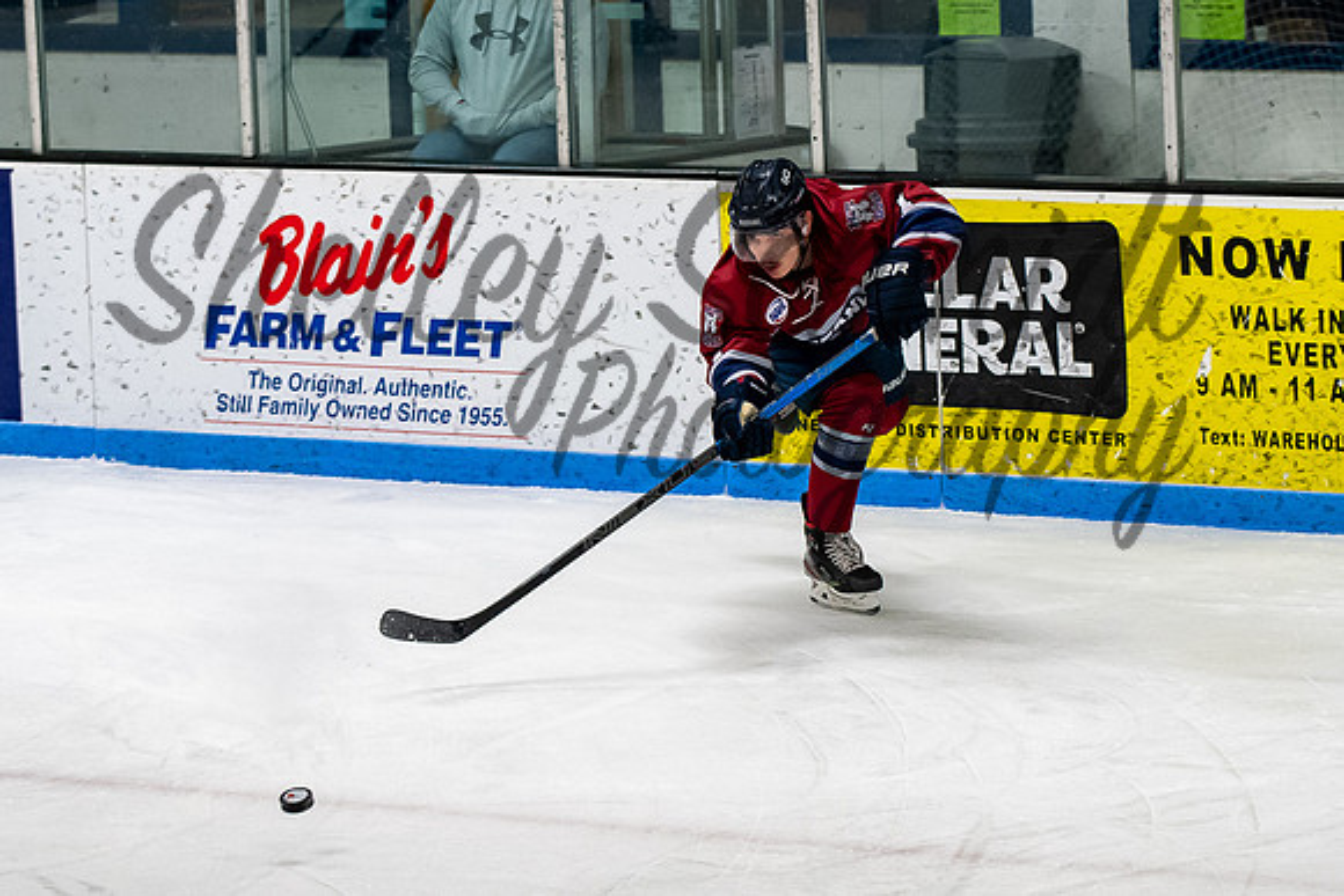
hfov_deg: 10.8
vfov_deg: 7.2
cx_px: 707
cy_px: 256
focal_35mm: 190
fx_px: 7076
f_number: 3.2
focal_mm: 86
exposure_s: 1/800
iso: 2000
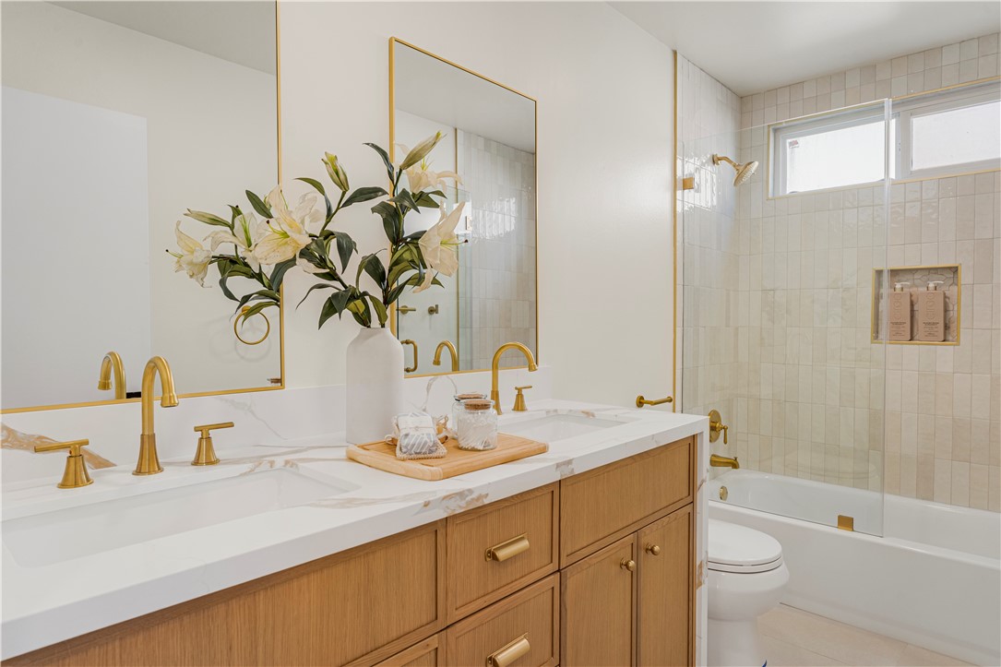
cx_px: 500
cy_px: 334
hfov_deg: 83.7
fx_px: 559
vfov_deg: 61.7
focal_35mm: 20
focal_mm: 20.1
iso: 400
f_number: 8
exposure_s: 1/40
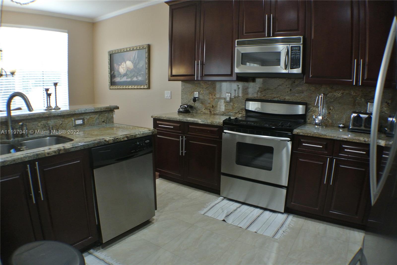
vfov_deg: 48.0
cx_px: 198
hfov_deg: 67.3
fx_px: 298
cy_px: 132
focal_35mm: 27
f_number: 3.5
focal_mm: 10
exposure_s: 1/60
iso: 640
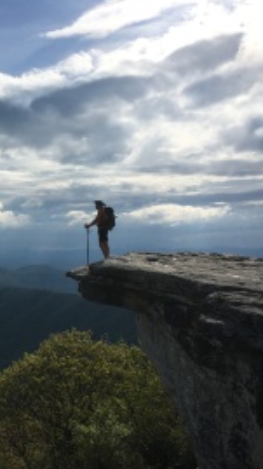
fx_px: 534
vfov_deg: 47.4
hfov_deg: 26.2
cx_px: 0
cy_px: 232
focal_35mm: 43
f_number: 2.2
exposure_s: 1/5917
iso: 25
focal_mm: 4.15
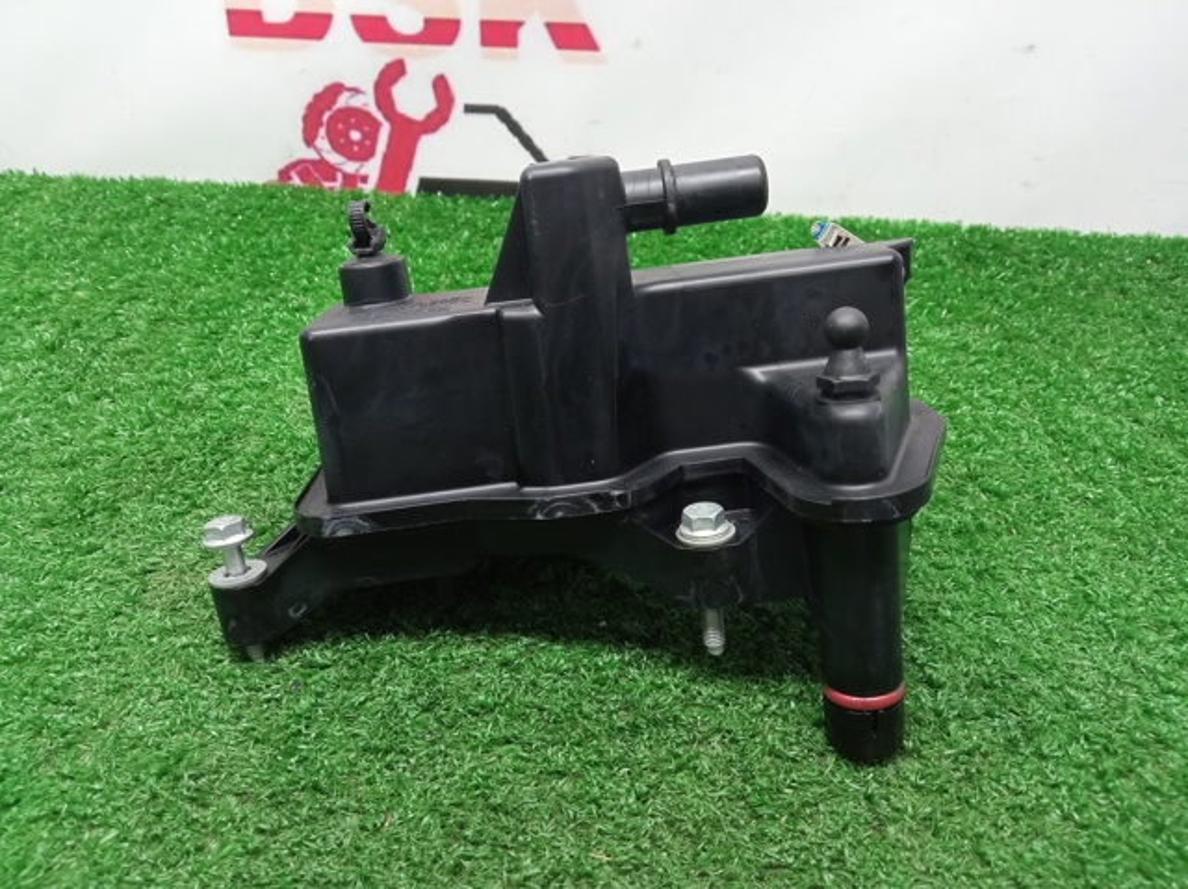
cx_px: 594
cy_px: 444
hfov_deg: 65.4
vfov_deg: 51.3
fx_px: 926
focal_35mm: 27
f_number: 2.2
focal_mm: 3.79
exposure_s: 1/33.3
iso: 464
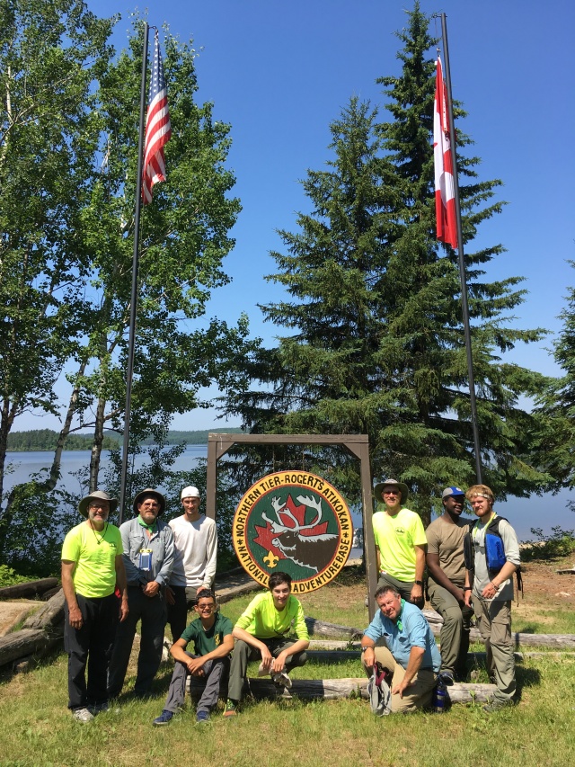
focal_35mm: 29
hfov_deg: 48.2
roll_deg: +0.8
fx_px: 642
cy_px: 384
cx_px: 288
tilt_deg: +4.0
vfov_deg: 61.7
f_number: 2.2
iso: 25
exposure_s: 1/1040
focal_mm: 4.15
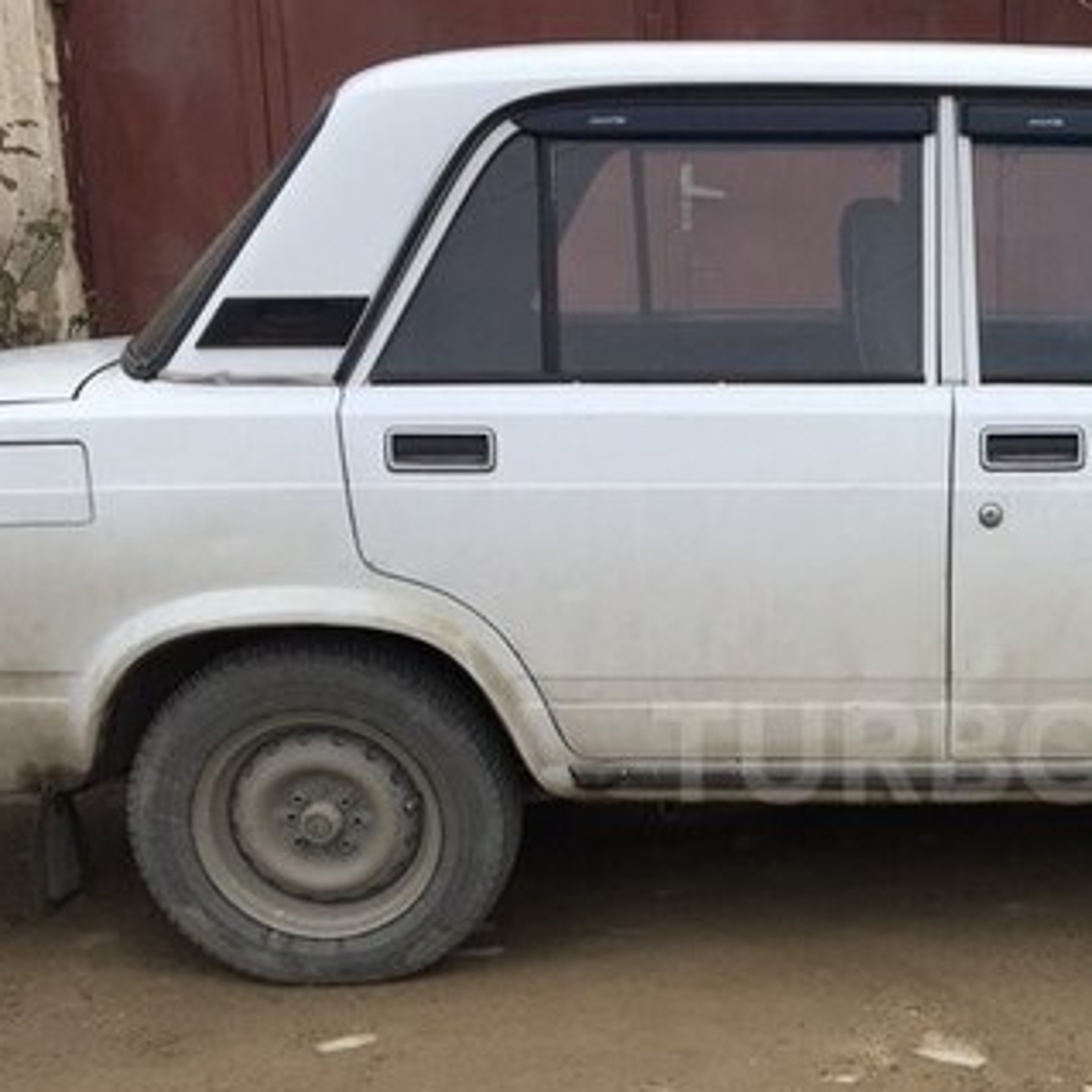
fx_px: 1892
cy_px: 751
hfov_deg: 30.6
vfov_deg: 31.9
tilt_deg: -15.4
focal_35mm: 53
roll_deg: -2.0
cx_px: 1003
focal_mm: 4.15
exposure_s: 1/100
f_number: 2.2
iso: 50
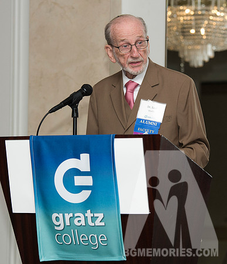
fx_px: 1485
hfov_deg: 8.7
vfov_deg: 10.2
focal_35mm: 185
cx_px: 140
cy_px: 127
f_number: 5.6
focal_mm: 122
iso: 1600
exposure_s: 1/125
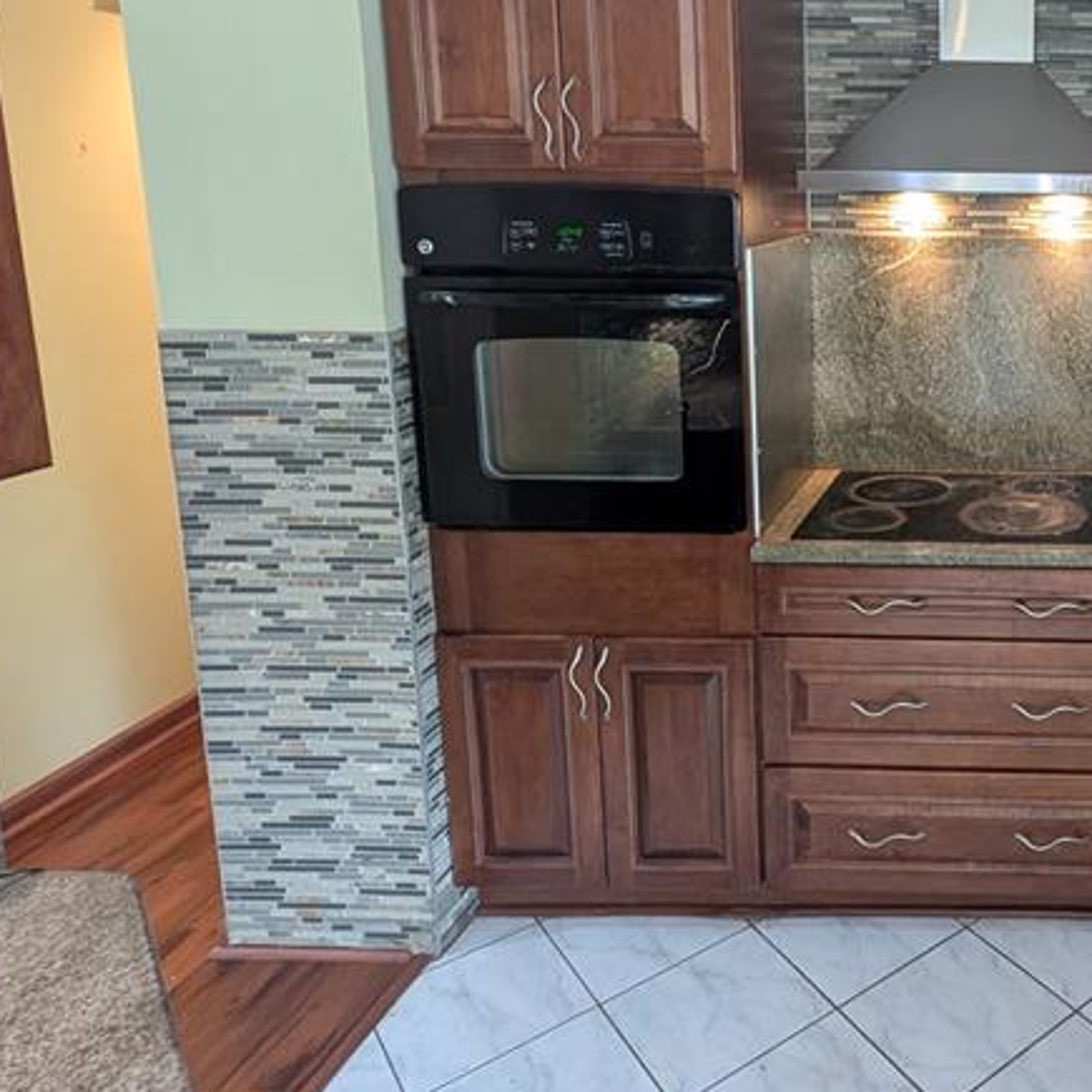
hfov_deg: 50.1
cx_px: 1047
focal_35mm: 27
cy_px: 354
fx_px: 964
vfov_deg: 57.6
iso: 510
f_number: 2.2
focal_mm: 1.95
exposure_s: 1/40
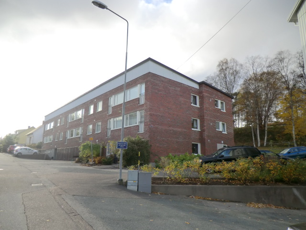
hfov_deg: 71.6
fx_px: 212
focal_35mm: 24
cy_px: 115
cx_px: 153
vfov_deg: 56.8
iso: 64
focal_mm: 4.3
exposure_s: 1/400
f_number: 3.2
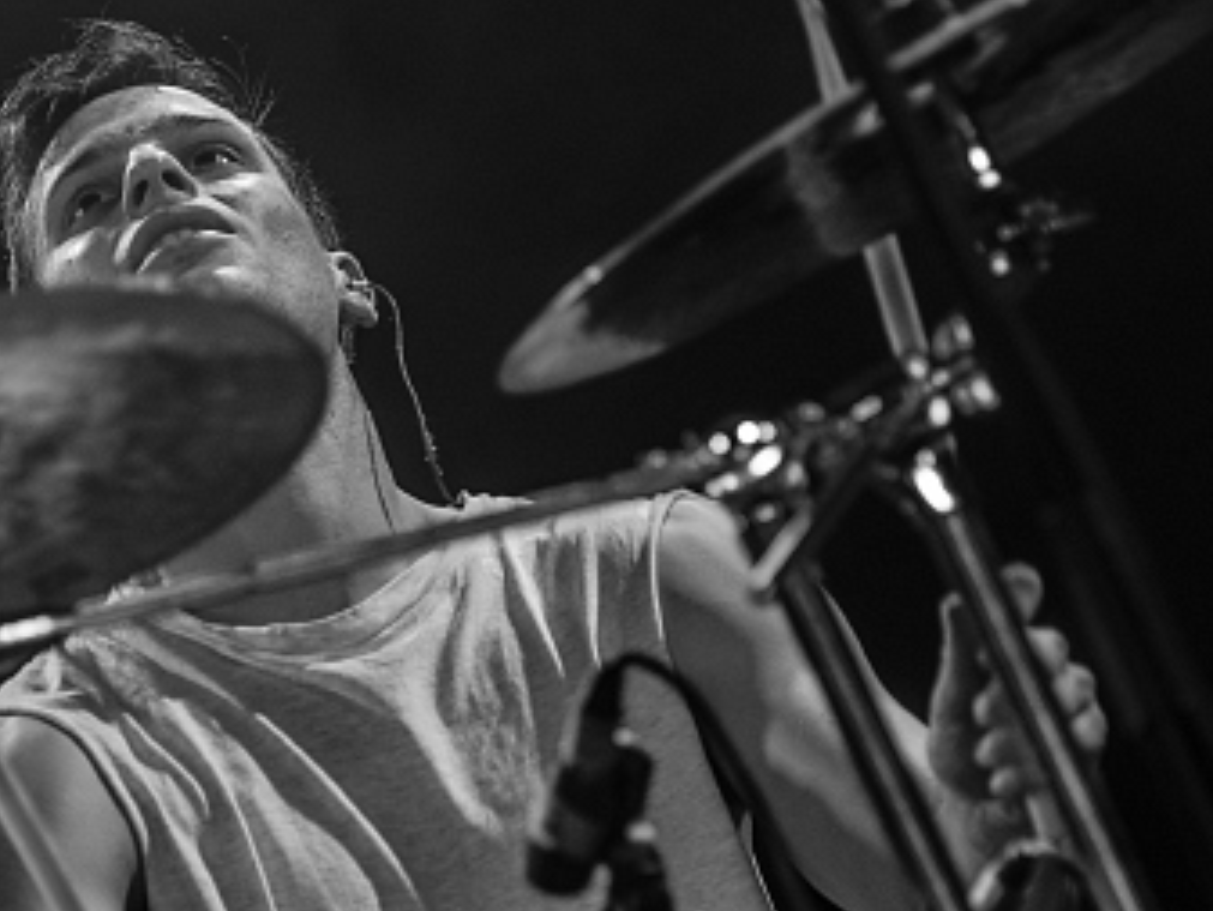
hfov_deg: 5.7
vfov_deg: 4.3
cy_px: 446
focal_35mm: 345
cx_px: 414
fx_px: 12094
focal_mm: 112
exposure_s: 1/100
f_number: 2.8
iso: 1000
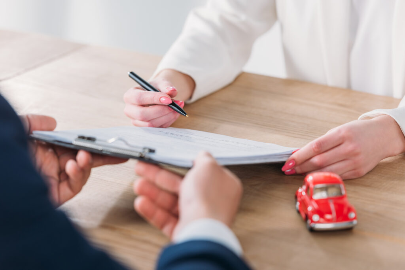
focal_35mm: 160
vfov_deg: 8.6
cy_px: 135
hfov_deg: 12.8
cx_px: 202
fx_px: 1800
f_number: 4
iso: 125
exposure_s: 1/200
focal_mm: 160
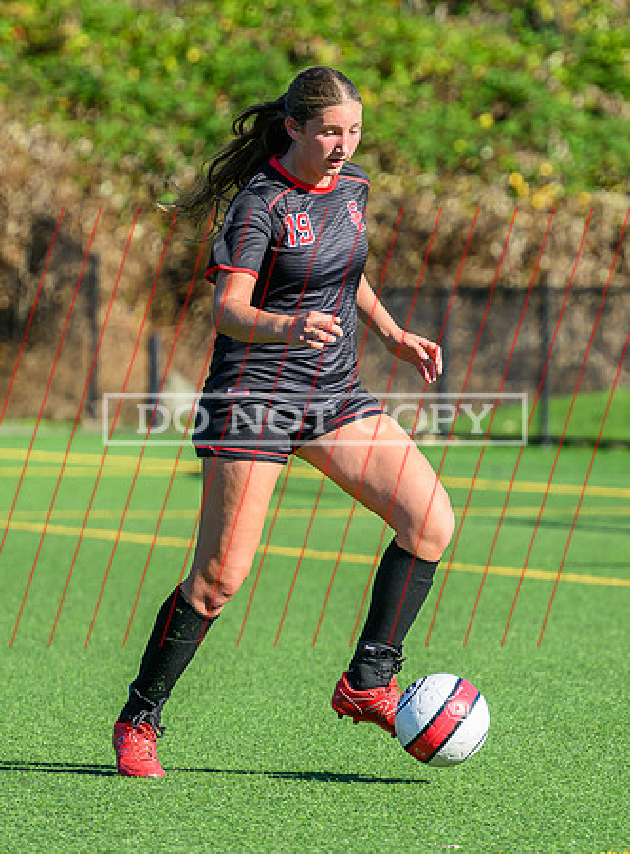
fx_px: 8958
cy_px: 507
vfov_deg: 5.5
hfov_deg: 4.0
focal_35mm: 365
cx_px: 339
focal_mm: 165
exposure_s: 1/1600
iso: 250
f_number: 4
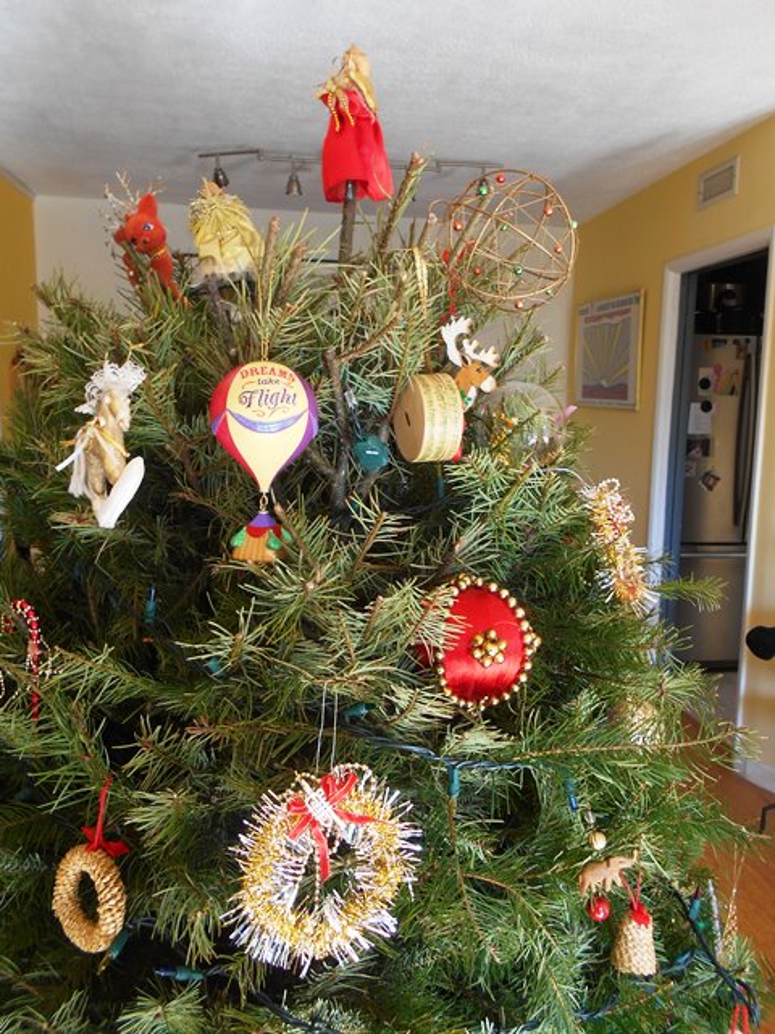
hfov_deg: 53.1
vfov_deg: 67.3
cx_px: 388
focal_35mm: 26
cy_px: 517
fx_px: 776
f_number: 3.2
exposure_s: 1/30
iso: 100
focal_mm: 4.6
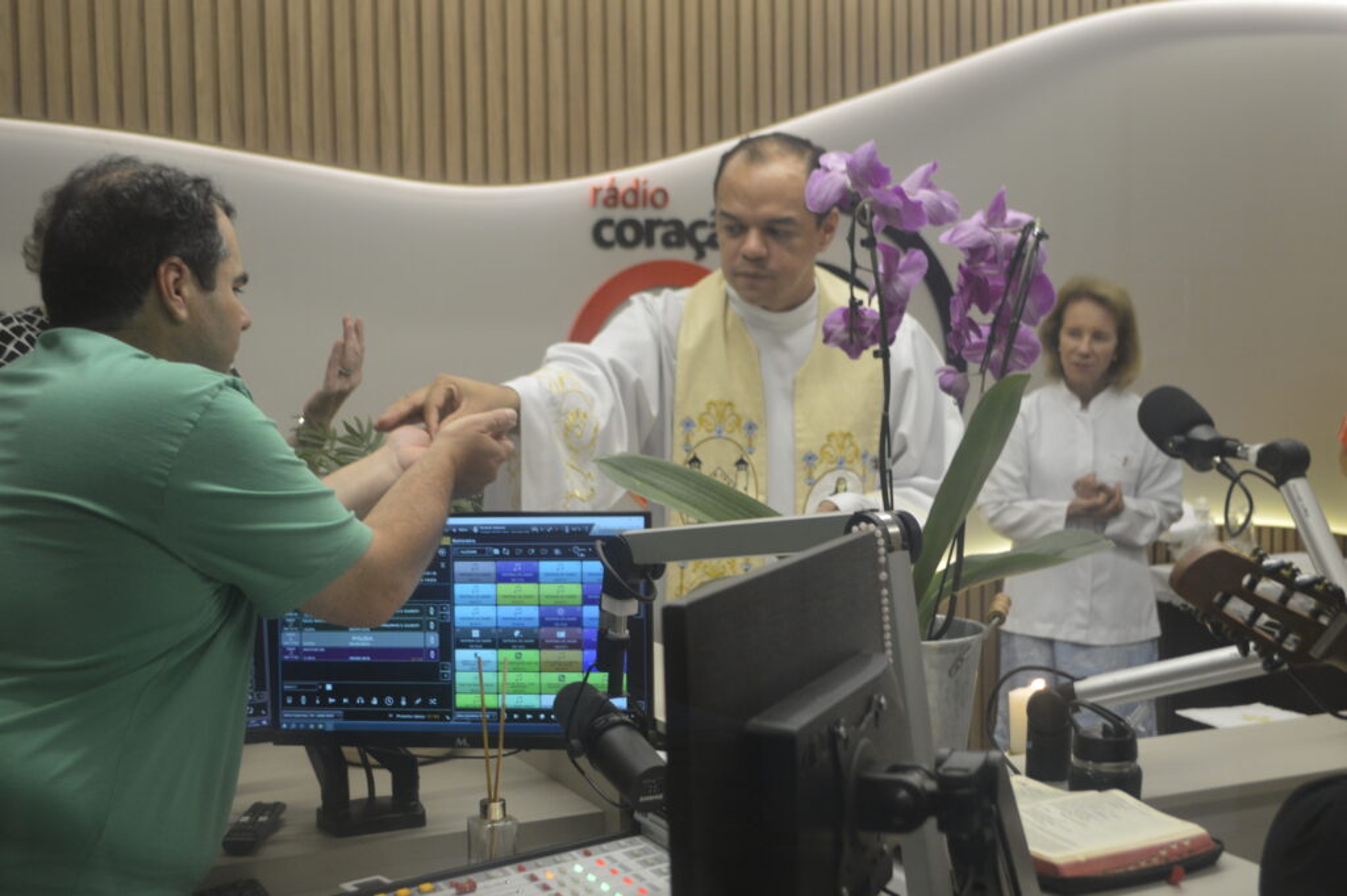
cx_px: 674
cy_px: 448
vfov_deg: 29.8
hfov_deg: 43.6
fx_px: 1682
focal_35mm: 45
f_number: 4.5
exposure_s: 1/60
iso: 800
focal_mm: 30
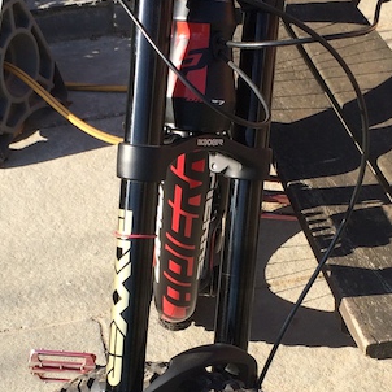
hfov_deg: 19.3
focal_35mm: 90
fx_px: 1153
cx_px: 200
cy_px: 275
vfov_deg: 19.2
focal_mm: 4.12
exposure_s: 1/805
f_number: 2.2
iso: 32
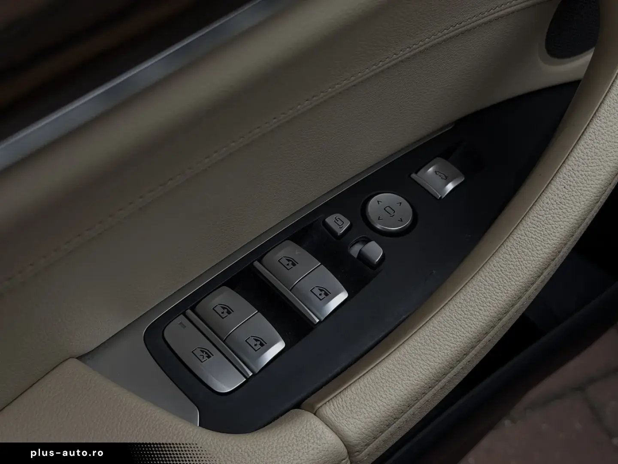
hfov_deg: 39.7
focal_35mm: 48
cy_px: 232
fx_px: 857
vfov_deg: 30.3
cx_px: 309
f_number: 1.78
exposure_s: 1/733
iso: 64
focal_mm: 6.76
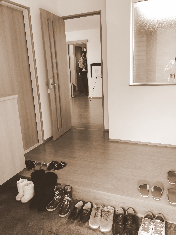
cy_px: 118
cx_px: 88
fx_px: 203
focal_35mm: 30
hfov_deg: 46.8
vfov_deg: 60.0
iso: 40
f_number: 2.2
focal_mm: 4.12
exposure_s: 1/40
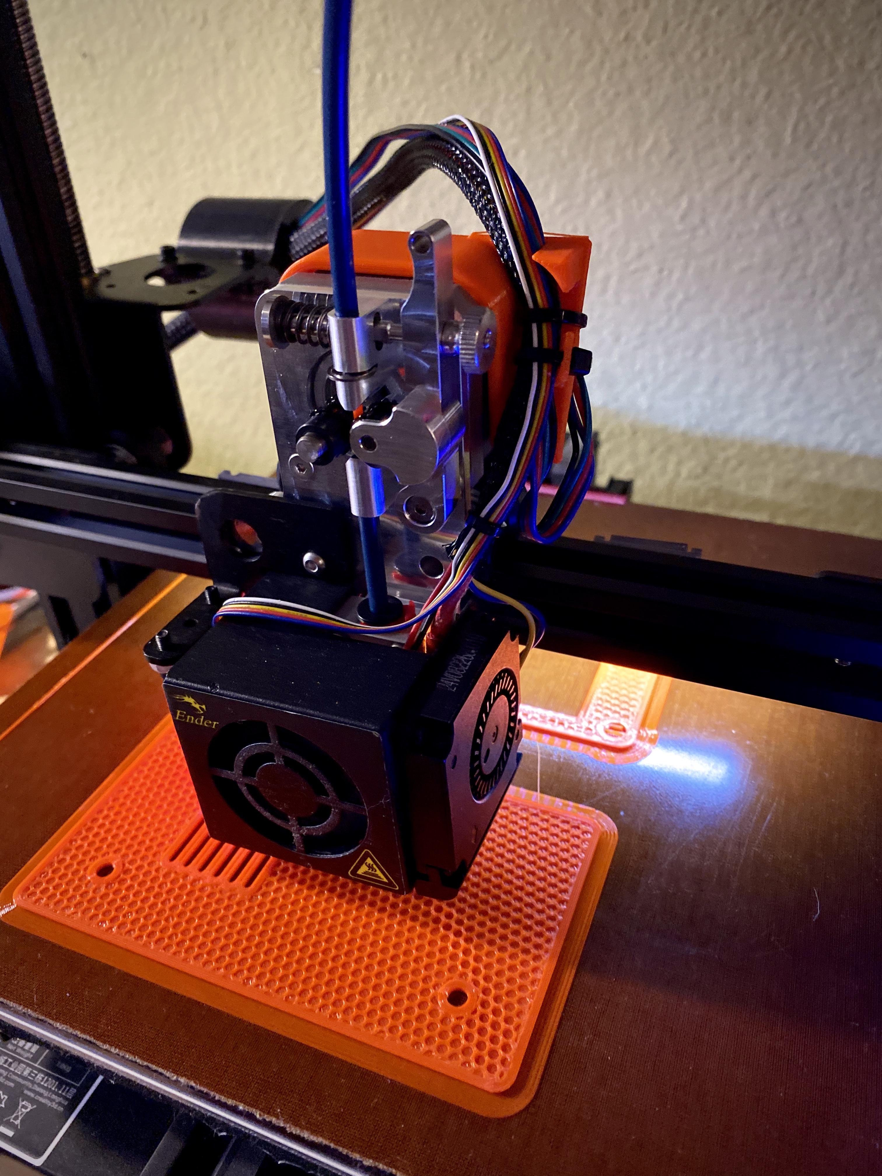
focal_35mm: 26
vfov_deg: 67.3
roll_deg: +4.0
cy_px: 588
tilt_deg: -31.1
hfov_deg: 53.1
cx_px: 441
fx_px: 883
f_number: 1.8
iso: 640
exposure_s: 1/30
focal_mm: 4.25
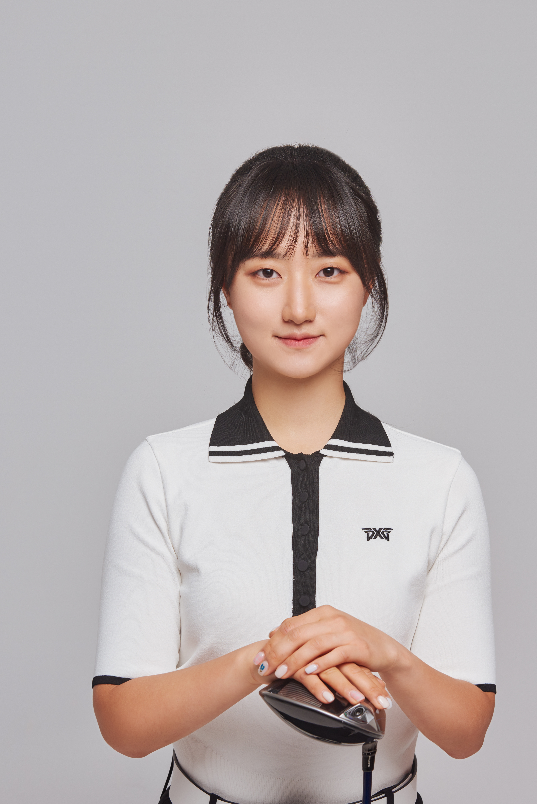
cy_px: 452
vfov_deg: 23.9
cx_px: 299
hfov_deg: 16.1
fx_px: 1900
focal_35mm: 85
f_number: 9
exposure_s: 1/125
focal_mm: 70
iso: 160
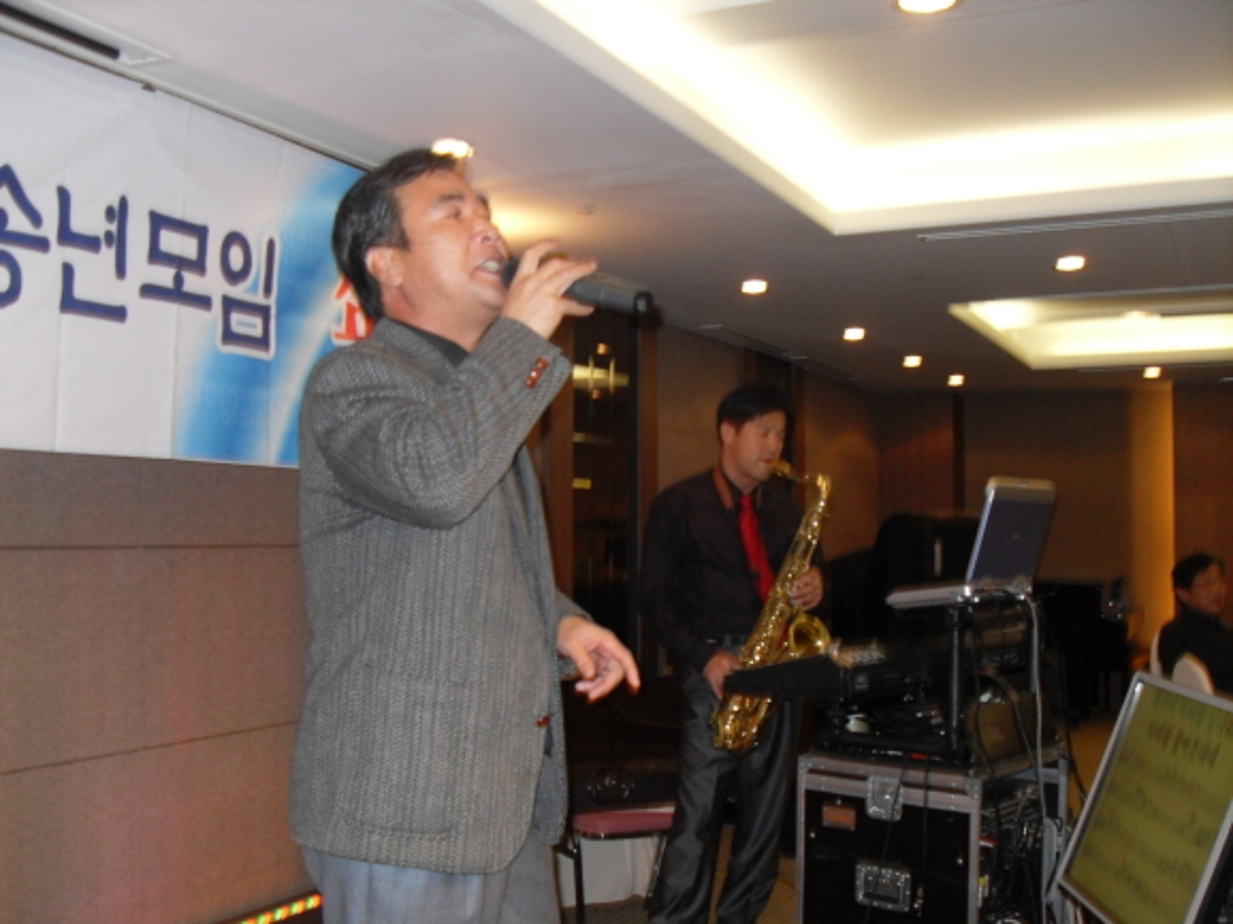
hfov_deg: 50.2
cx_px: 616
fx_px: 1317
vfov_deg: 38.6
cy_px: 462
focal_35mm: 37
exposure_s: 1/45
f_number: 2.8
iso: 160
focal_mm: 6.3
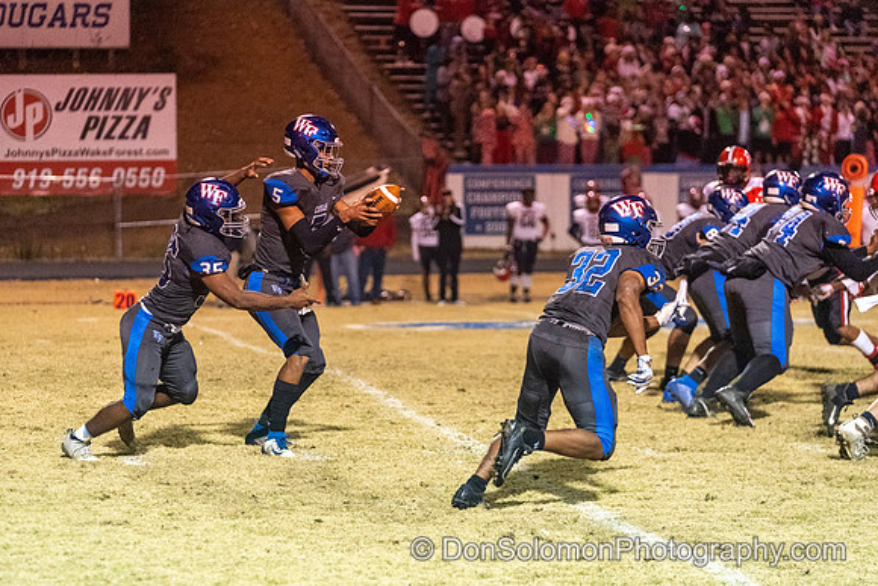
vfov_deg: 9.8
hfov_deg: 14.6
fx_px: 3423
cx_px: 383
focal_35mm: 140
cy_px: 285
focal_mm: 124
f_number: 2.8
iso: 8000
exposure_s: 1/800
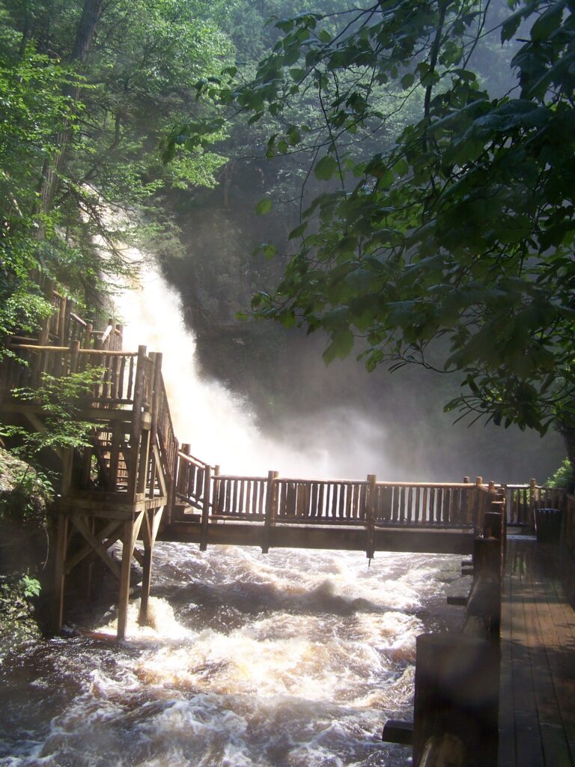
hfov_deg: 37.7
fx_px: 842
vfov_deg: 49.0
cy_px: 384
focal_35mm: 38
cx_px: 288
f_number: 2.8
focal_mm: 6.3
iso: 80
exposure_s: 1/350
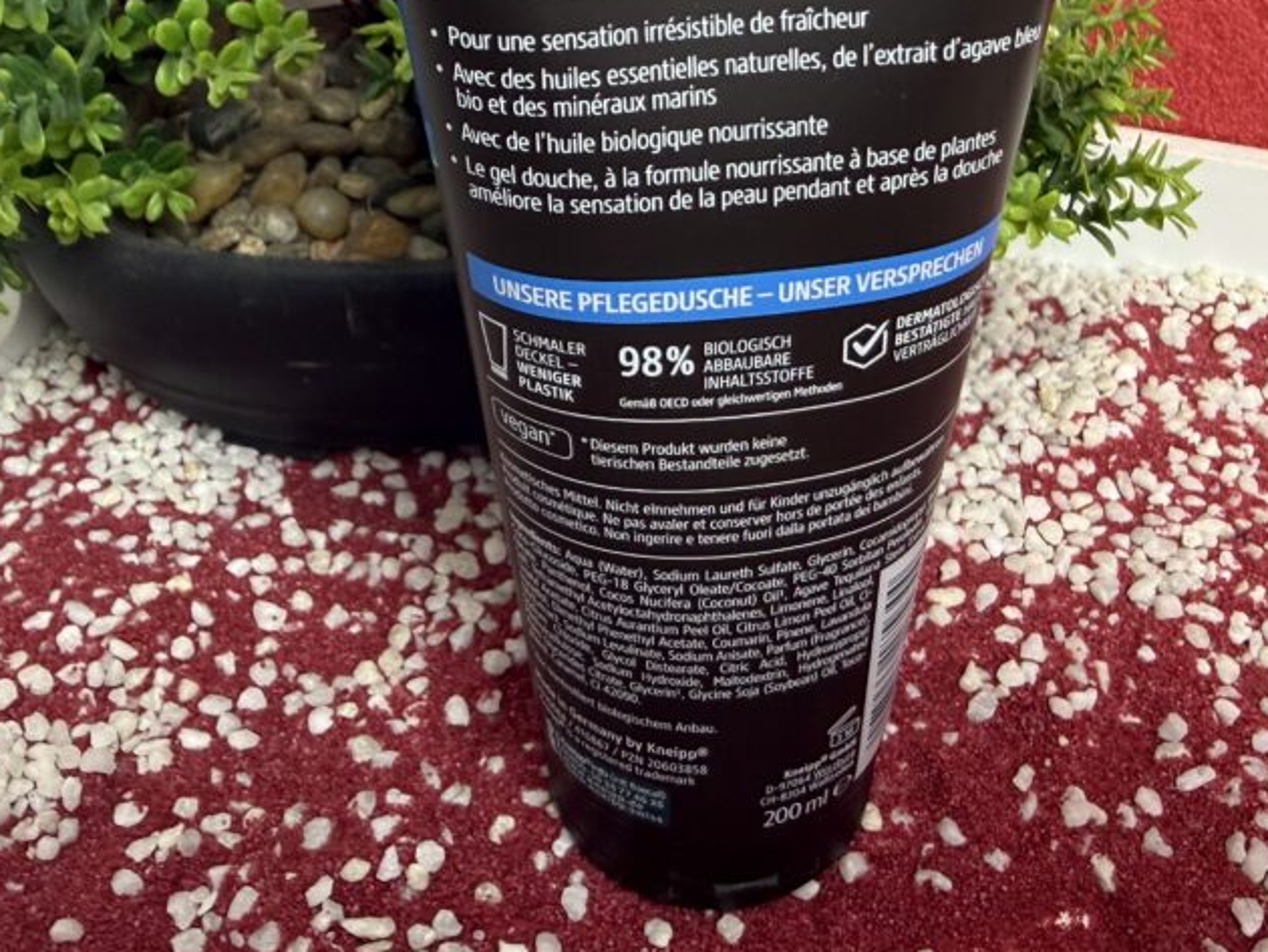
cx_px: 715
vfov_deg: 35.7
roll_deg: +0.9
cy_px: 195
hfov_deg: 47.7
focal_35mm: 39
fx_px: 1429
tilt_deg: -30.0
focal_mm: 2.22
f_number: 2.2
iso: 200
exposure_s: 1/50
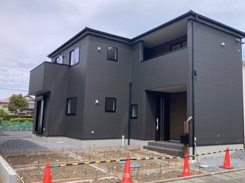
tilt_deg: +8.1
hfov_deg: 53.8
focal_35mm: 34
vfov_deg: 41.8
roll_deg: -2.8
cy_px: 94
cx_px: 140
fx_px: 241
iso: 20
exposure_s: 1/1736
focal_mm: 3.99
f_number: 1.8
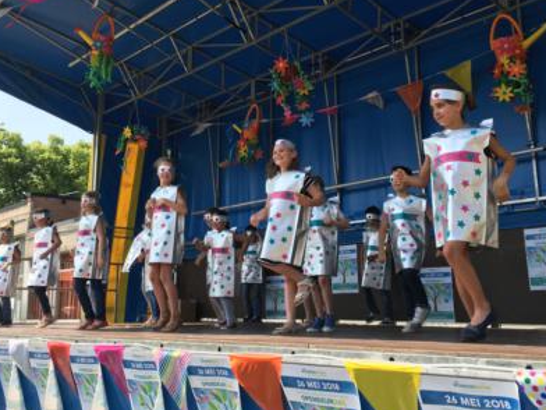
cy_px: 178
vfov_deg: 38.6
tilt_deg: +12.4
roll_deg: -0.5
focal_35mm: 37
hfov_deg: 50.1
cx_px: 262
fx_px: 584
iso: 25
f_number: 2.2
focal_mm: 4.15
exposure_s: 1/680
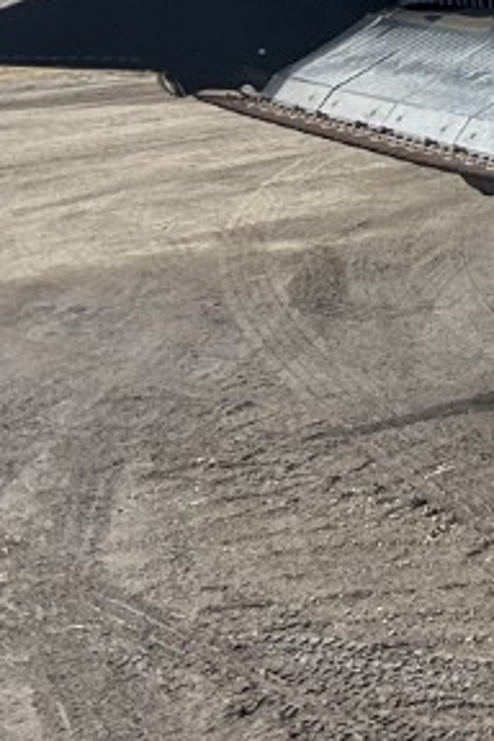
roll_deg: +3.6
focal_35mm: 135
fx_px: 2779
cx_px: 1827
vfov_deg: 14.8
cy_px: -105
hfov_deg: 7.7
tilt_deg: -1.8
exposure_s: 1/3831
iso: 50
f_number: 1.5
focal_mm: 5.7
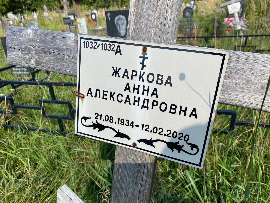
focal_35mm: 26
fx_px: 203
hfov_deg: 67.3
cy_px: 102
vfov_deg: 53.1
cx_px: 135
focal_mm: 4.25
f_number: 1.8
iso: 32
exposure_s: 1/1961
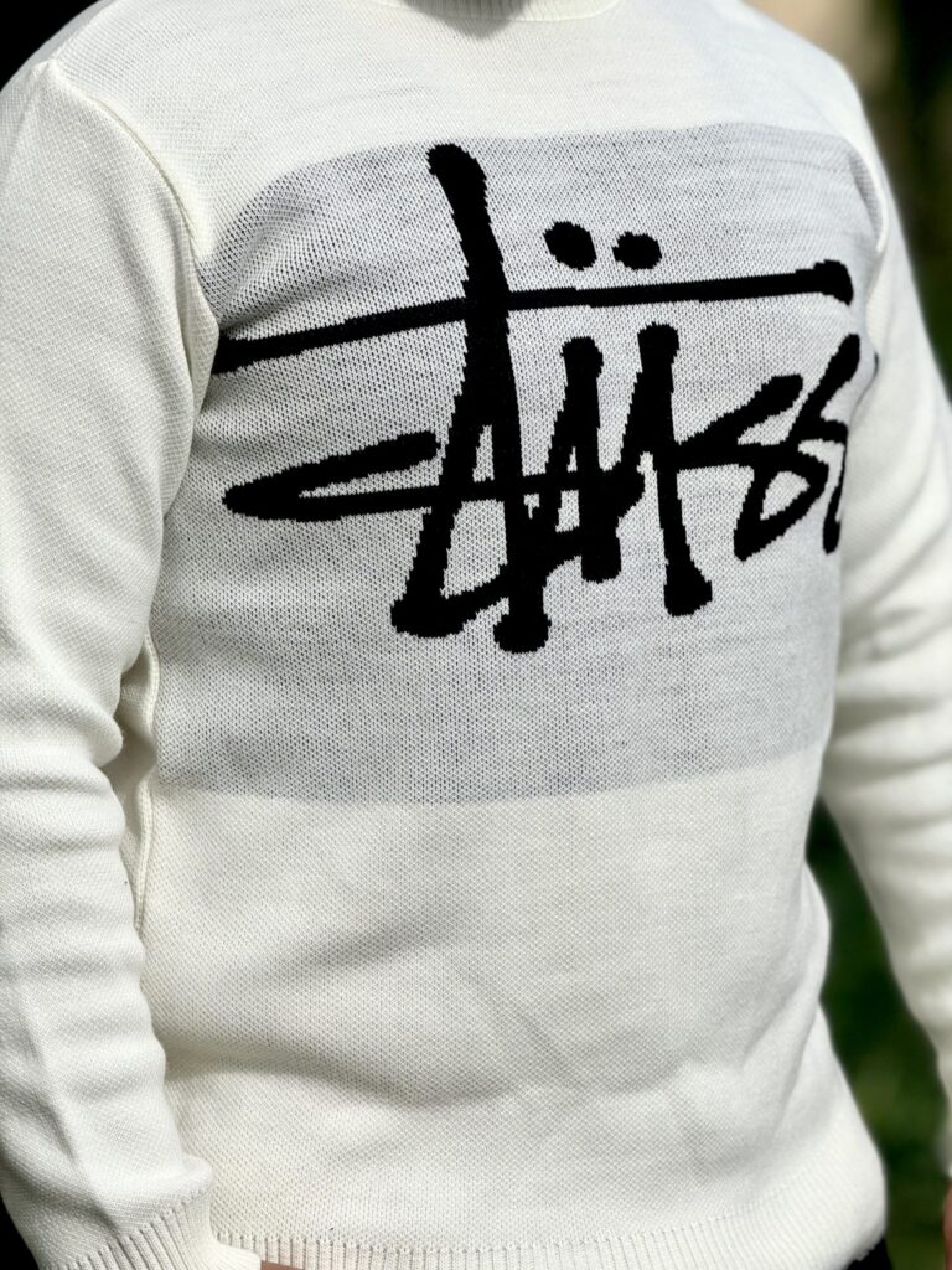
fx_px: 4400
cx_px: 476
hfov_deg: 12.3
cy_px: 635
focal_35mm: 120
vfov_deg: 16.4
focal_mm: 15.66
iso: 40
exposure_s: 1/3344
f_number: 2.8
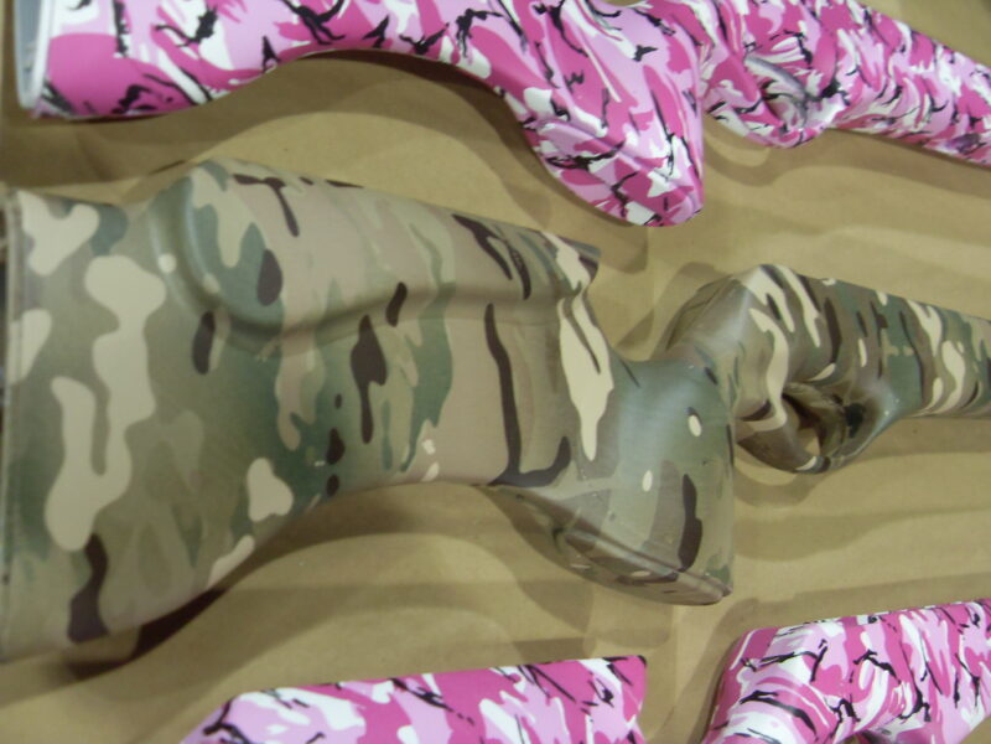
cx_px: 496
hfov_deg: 52.6
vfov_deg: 40.7
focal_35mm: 35
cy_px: 372
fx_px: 1002
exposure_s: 1/20
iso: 200
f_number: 2.8
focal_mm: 6.3
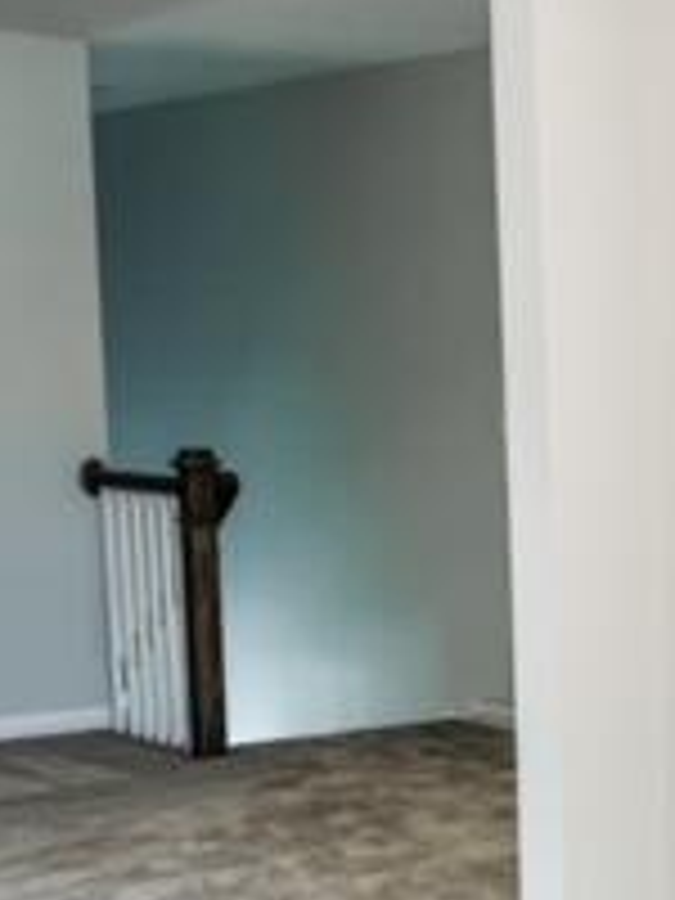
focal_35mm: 83
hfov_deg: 16.6
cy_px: 698
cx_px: 922
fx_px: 2158
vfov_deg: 23.3
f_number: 1.5
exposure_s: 1/120
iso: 125
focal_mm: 5.7
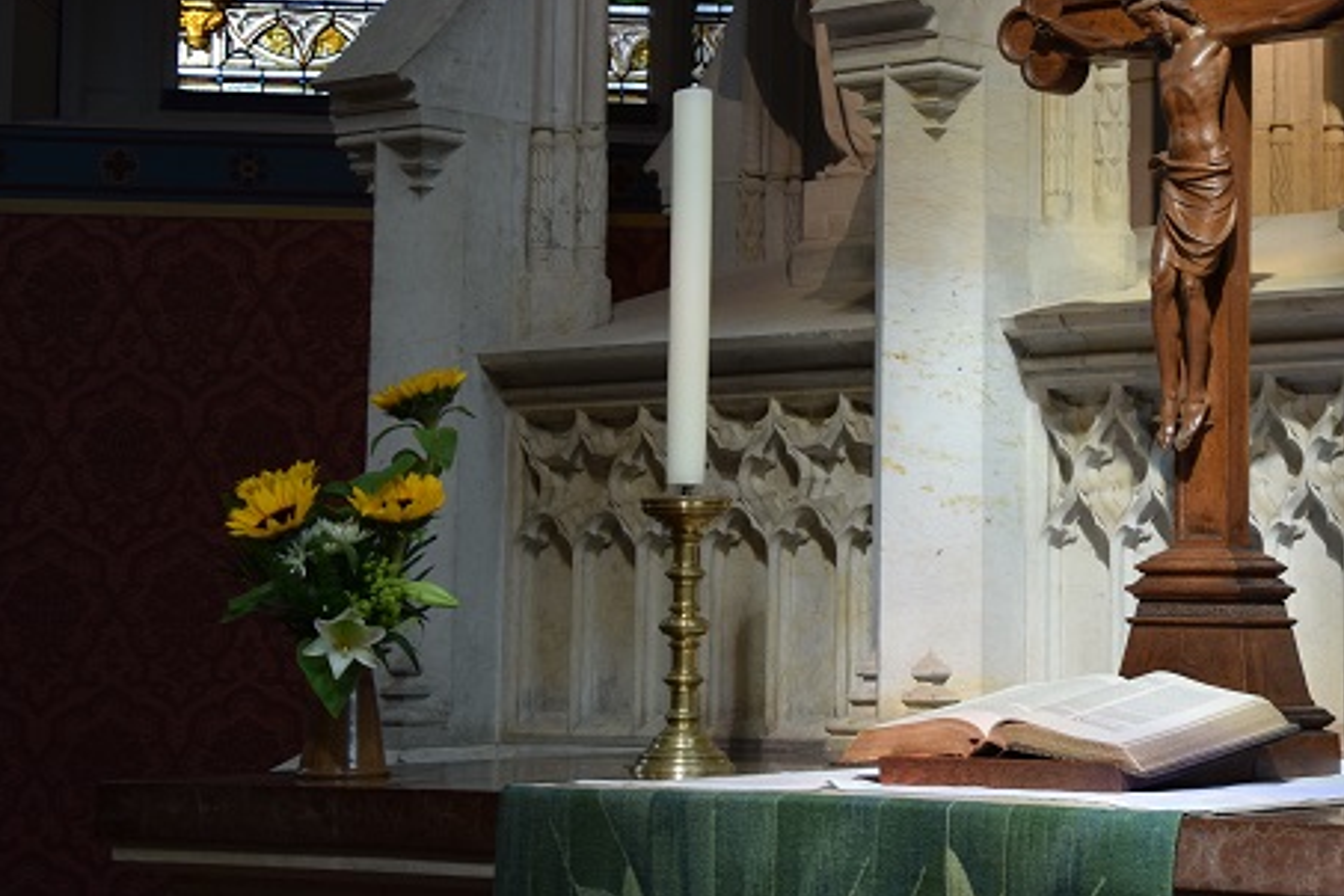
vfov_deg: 15.1
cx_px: 1160
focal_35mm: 90
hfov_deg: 22.2
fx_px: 3360
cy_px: 227
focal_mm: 34
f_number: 4.2
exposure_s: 1/60
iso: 500
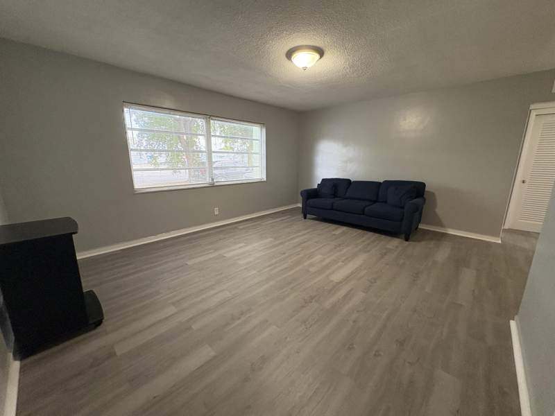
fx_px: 224
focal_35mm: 14
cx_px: 278
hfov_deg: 102.1
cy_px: 208
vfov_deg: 85.7
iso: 320
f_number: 2.2
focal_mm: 2.22
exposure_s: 1/60
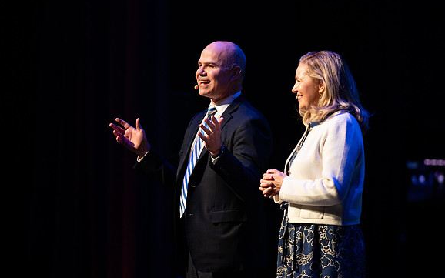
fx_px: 2910
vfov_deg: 5.5
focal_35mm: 240
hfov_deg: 8.7
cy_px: 143
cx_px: 236
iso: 1600
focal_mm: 175
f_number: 2.8
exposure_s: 1/250
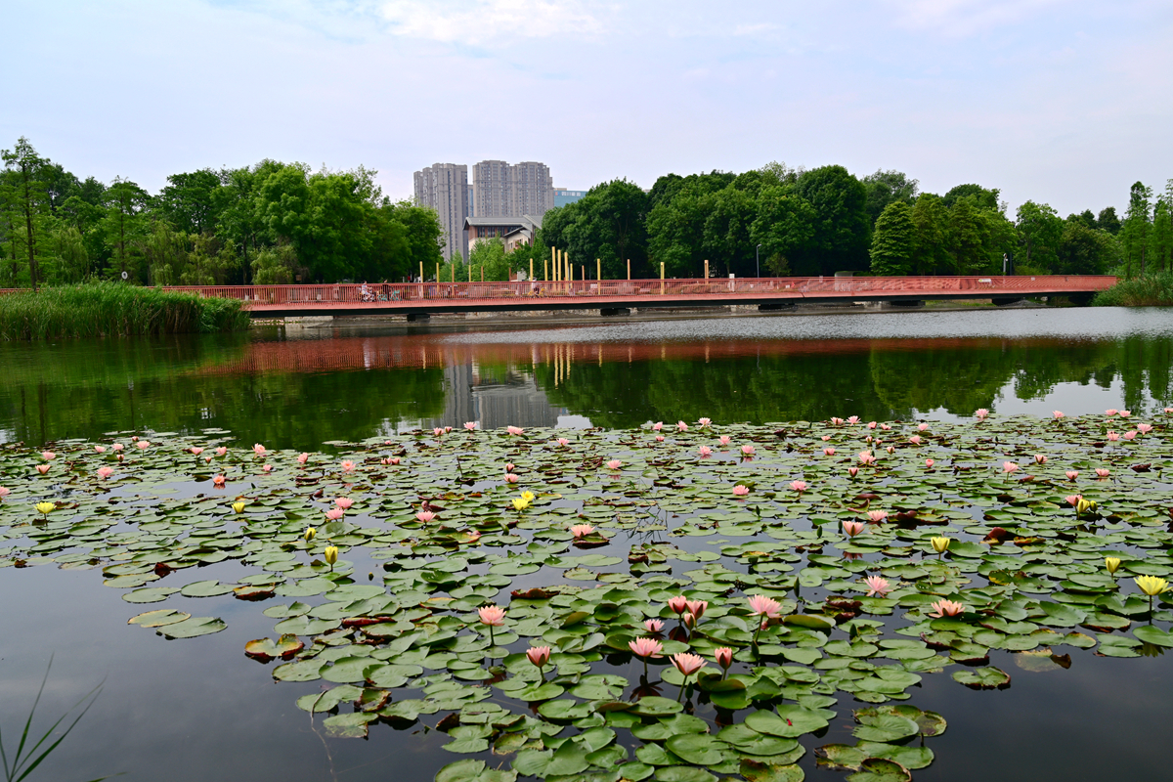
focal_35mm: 32
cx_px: 586
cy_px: 391
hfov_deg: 59.5
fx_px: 1026
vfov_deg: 41.7
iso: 100
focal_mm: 31.5
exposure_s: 1/200
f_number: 8
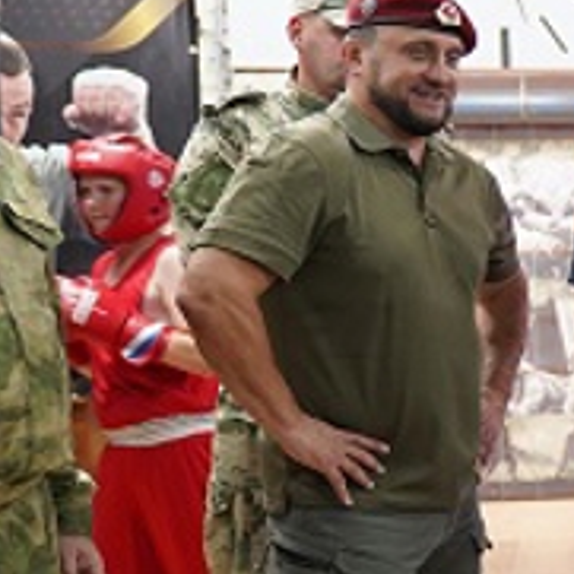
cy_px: 422
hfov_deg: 12.9
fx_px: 2176
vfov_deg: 15.0
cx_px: 1186
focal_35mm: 116
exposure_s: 1/40
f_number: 2.8
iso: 2000
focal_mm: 33
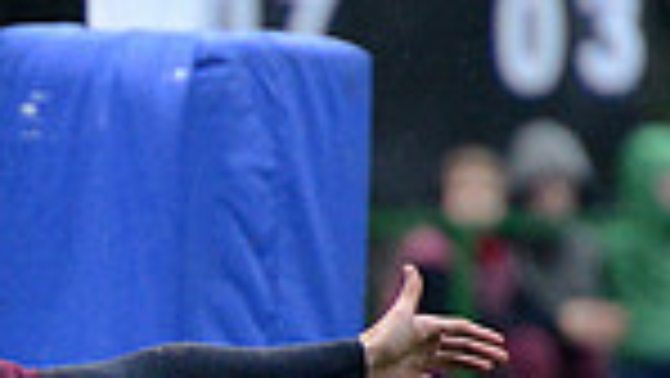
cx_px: -427
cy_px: 785
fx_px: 19588
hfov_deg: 2.0
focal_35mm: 1102
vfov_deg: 1.1
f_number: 4
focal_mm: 270
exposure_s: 1/500
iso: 2500
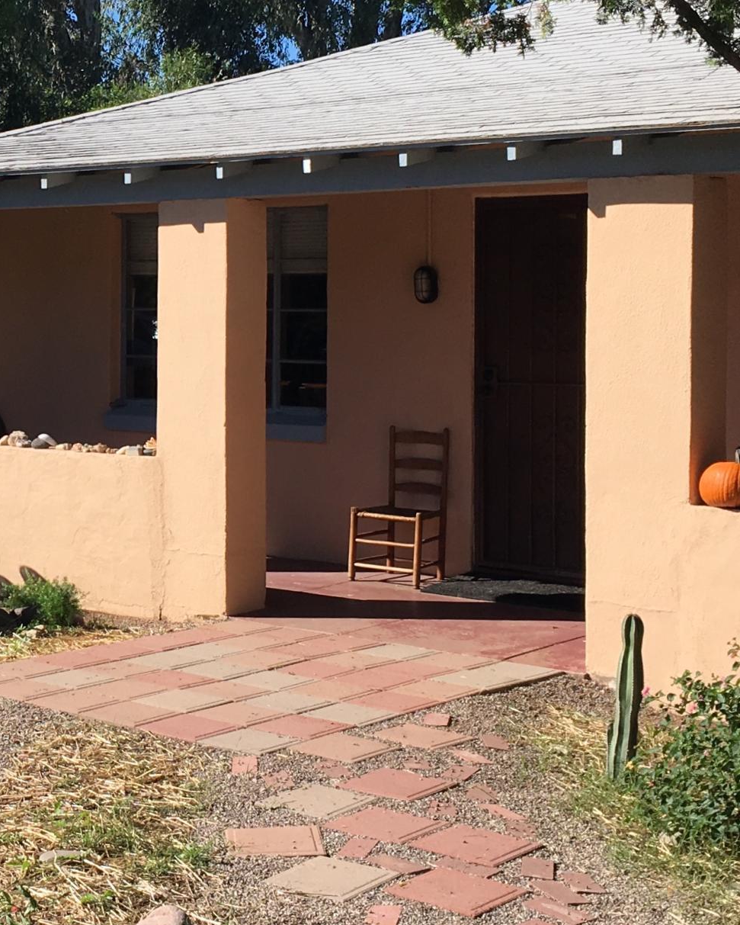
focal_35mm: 70
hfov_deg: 21.0
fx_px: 1916
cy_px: 369
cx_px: -18
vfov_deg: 27.1
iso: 25
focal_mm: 4.15
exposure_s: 1/1399
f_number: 2.2
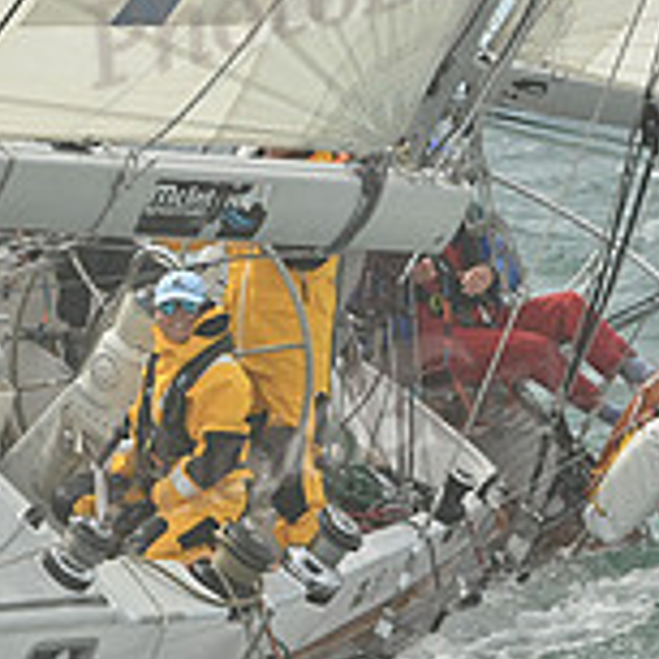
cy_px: 261
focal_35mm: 362
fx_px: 7797
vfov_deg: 4.8
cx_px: -134
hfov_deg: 4.8
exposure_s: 1/1250
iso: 320
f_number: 11
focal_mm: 112
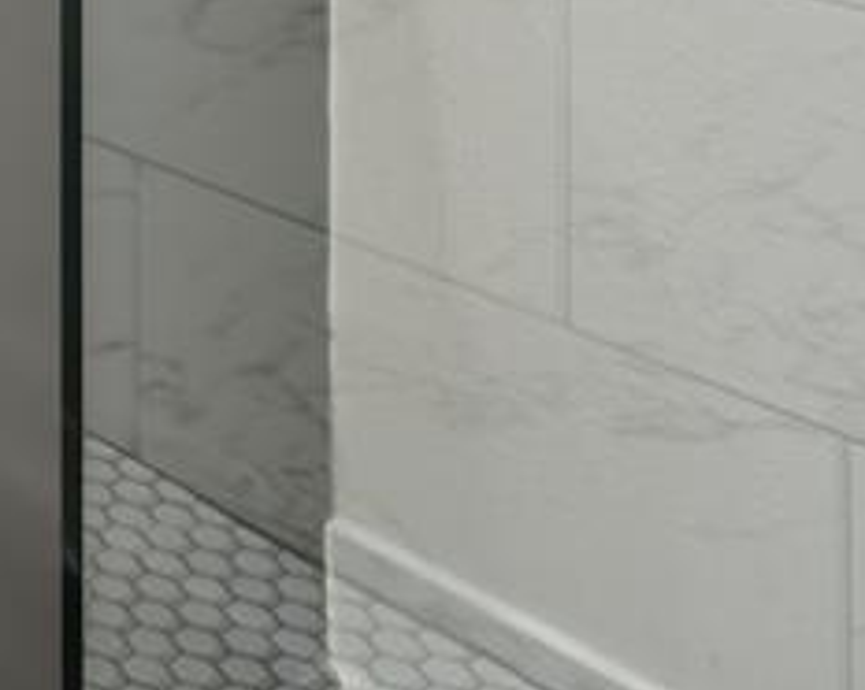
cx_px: -672
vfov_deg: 18.2
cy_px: -560
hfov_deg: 20.6
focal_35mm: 66
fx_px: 1688
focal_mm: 16
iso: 400
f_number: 8
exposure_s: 1/25
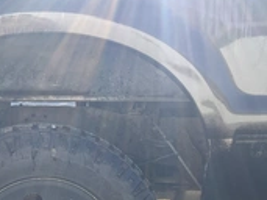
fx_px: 524
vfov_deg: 21.1
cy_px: 186
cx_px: 55
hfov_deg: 28.0
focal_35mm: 68
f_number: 1.8
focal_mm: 3
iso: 25
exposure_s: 1/504
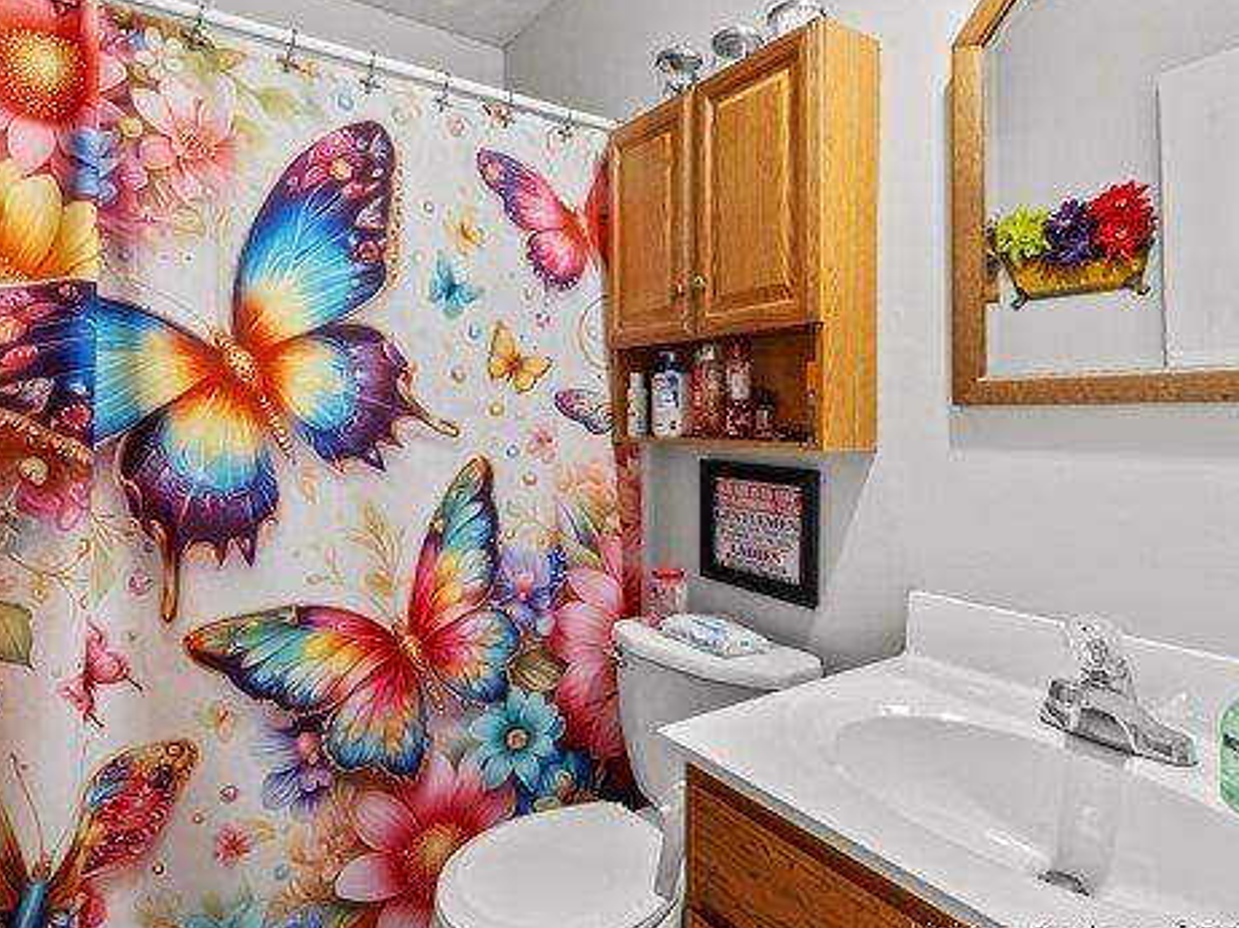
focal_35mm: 20
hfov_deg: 81.6
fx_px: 715
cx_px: 571
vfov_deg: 65.8
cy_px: 420
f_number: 11
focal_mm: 16
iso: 2000
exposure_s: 1/2
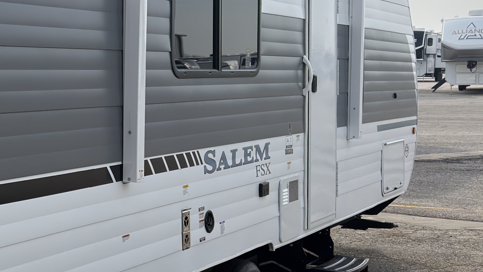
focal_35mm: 78
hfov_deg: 24.4
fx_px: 999
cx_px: -110
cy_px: 129
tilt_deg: -4.4
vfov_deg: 15.5
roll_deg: +0.6
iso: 80
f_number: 1.78
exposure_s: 1/5128
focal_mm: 6.76
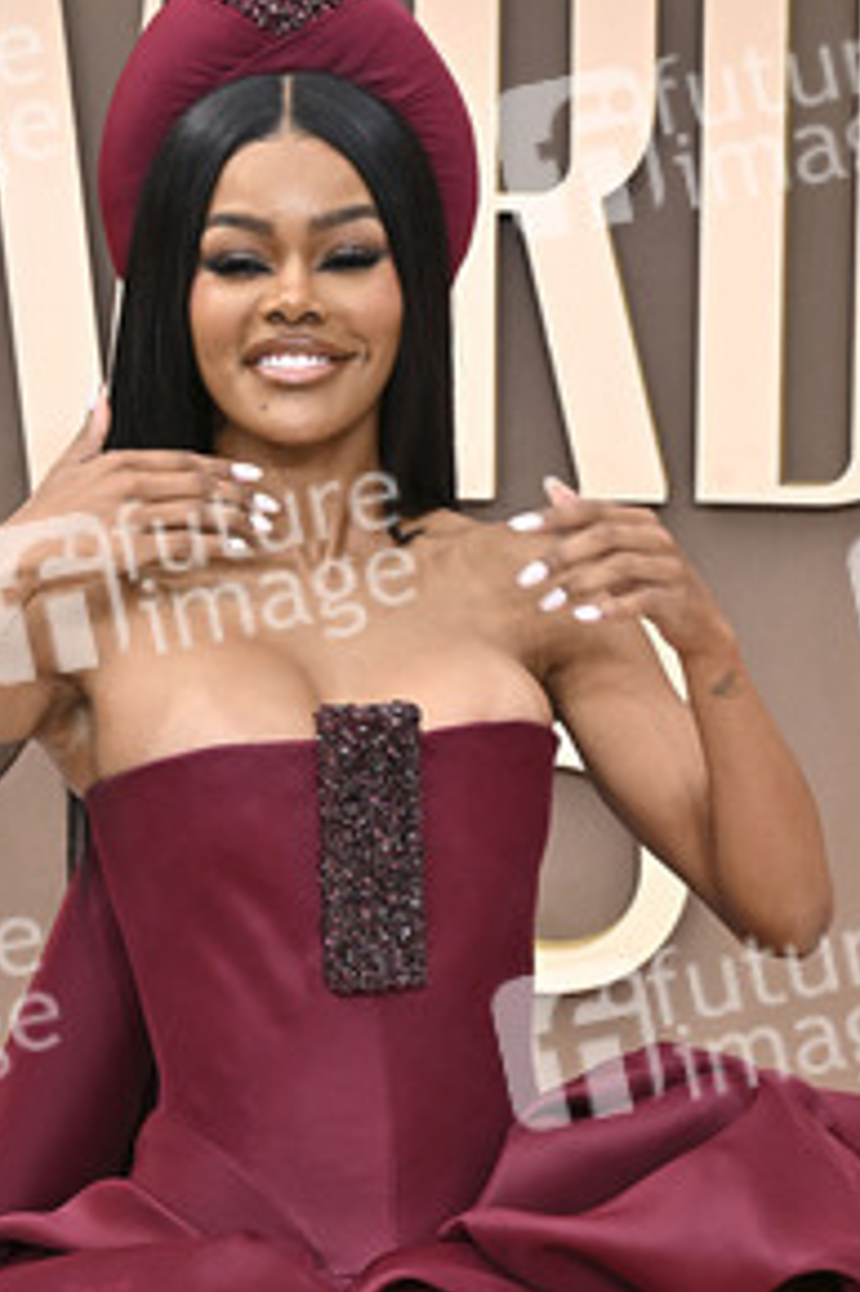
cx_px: 316
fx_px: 4305
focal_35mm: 120
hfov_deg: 11.4
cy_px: 802
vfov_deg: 17.1
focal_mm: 87
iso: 400
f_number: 9
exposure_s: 1/320
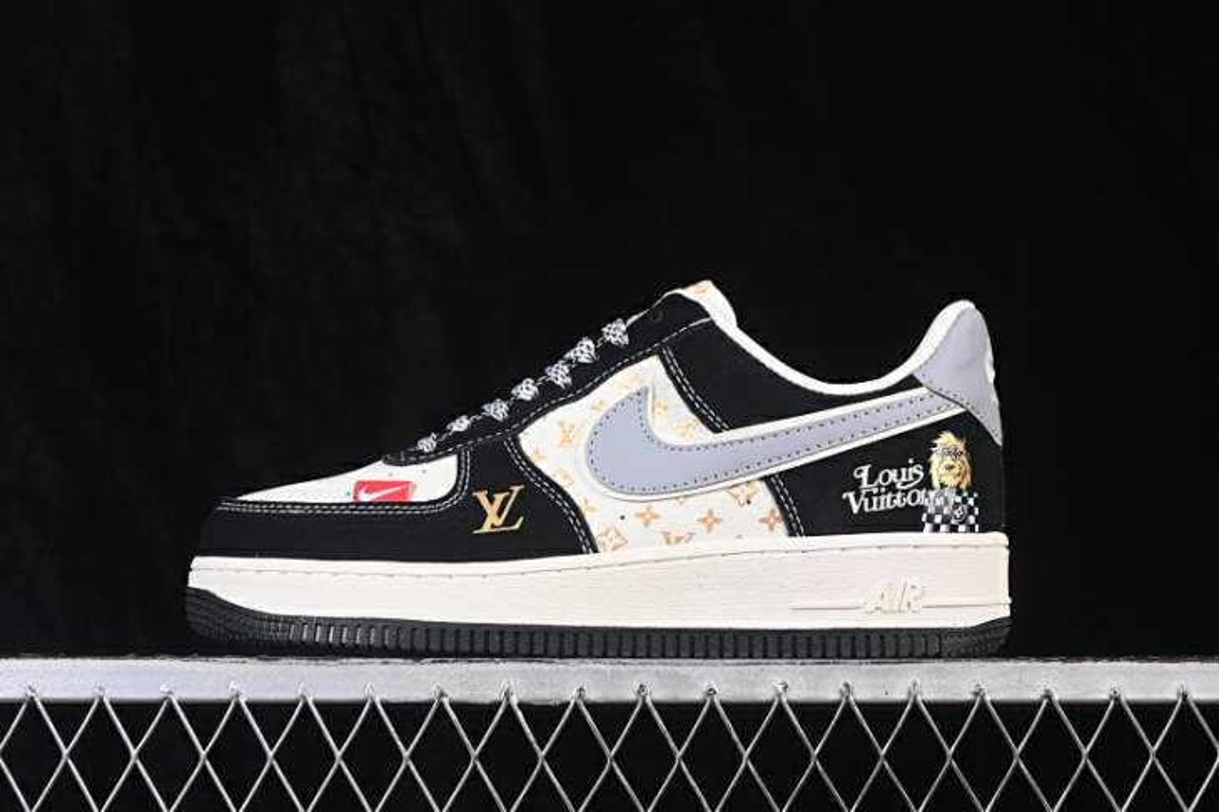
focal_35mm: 75
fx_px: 2538
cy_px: 406
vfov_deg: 18.2
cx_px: 610
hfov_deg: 27.0
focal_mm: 50
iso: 160
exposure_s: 1/60
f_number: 6.3
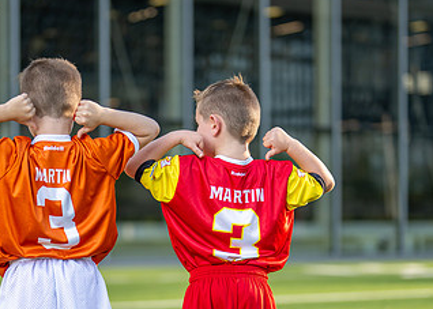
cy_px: 261
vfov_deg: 13.3
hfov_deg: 18.7
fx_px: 1316
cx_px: 180
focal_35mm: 107
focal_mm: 50
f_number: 1.2
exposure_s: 1/2000
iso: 100
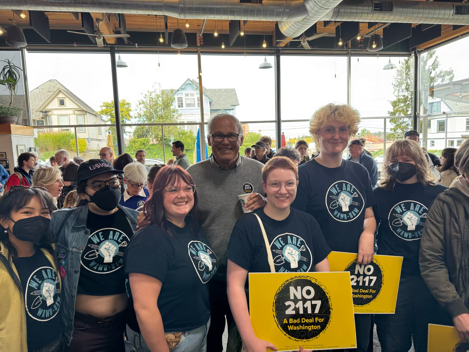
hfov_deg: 71.6
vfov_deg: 56.8
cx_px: 234
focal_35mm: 24
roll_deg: +1.4
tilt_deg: -6.9
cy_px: 176
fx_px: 325
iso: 100
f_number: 1.78
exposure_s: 1/120
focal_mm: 6.76
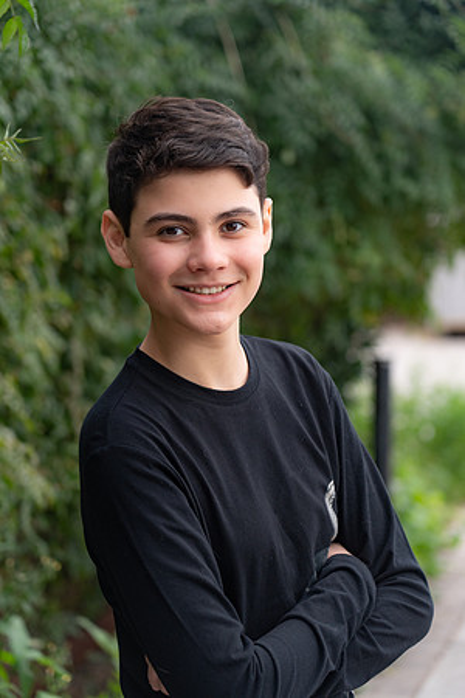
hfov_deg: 13.7
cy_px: 349
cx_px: 232
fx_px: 1937
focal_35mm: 100
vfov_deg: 20.4
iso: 400
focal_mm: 100
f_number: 4
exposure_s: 1/250
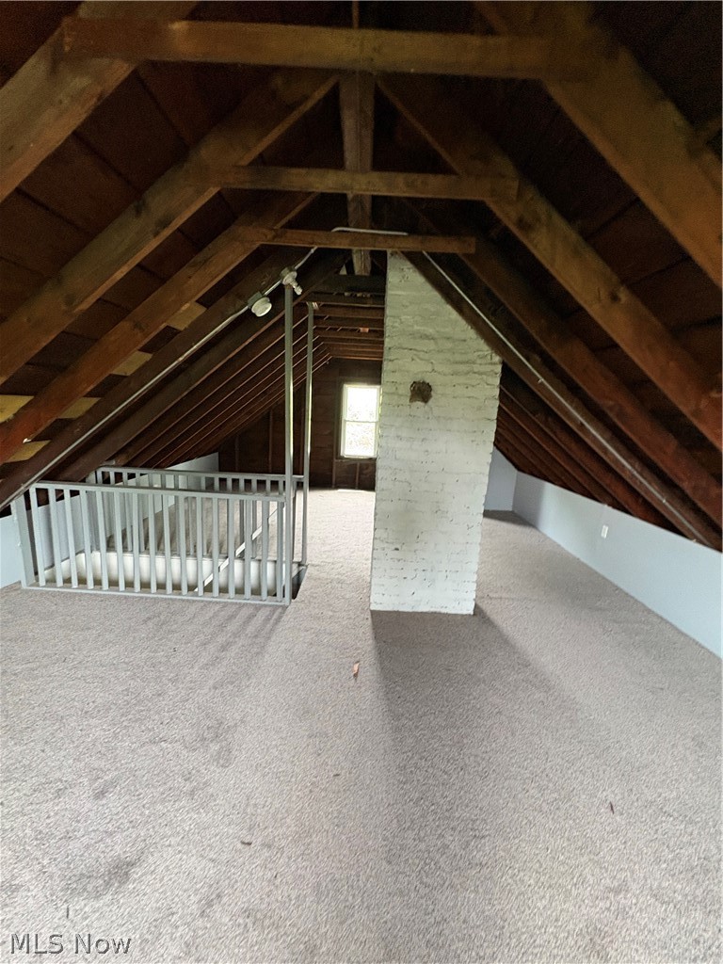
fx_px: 390
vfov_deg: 102.1
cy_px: 482
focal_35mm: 14
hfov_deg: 85.7
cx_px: 362
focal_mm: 2.22
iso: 500
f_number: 2.2
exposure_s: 1/60
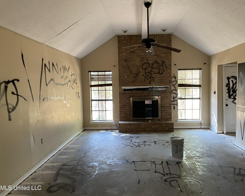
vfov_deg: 51.5
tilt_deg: -2.8
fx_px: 203
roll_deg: +0.8
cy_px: 96
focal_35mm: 28
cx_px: 135
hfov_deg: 62.1
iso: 160
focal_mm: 4.2
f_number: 1.6
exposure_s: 1/60
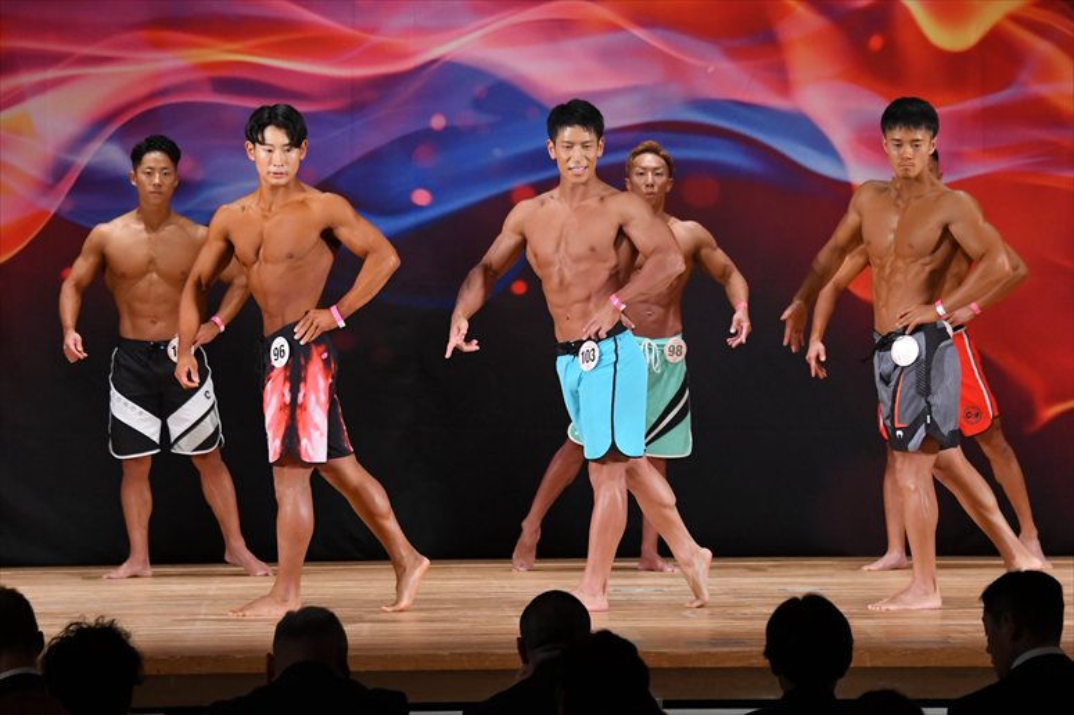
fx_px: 6023
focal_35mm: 202
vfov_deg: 6.8
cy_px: 358
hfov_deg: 10.2
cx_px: 537
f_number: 5.6
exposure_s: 1/400
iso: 3200
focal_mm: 135
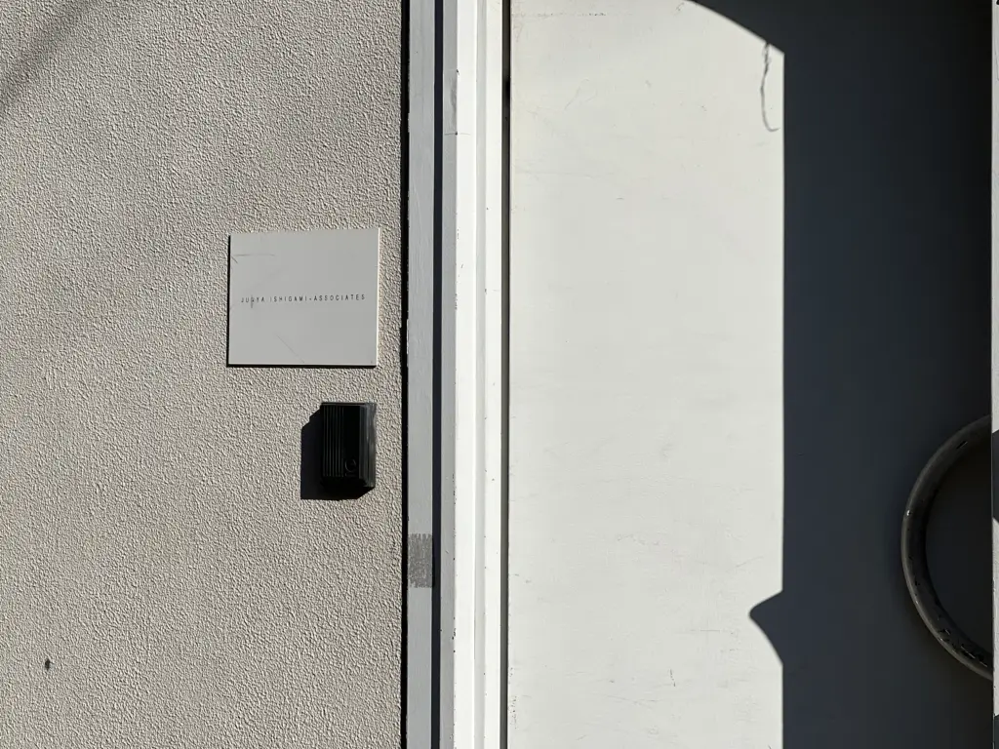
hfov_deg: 25.3
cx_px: 500
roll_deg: +0.0
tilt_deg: +1.4
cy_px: 374
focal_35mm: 77
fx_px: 2222
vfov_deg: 19.1
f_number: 2.8
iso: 32
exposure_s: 1/2320
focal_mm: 9
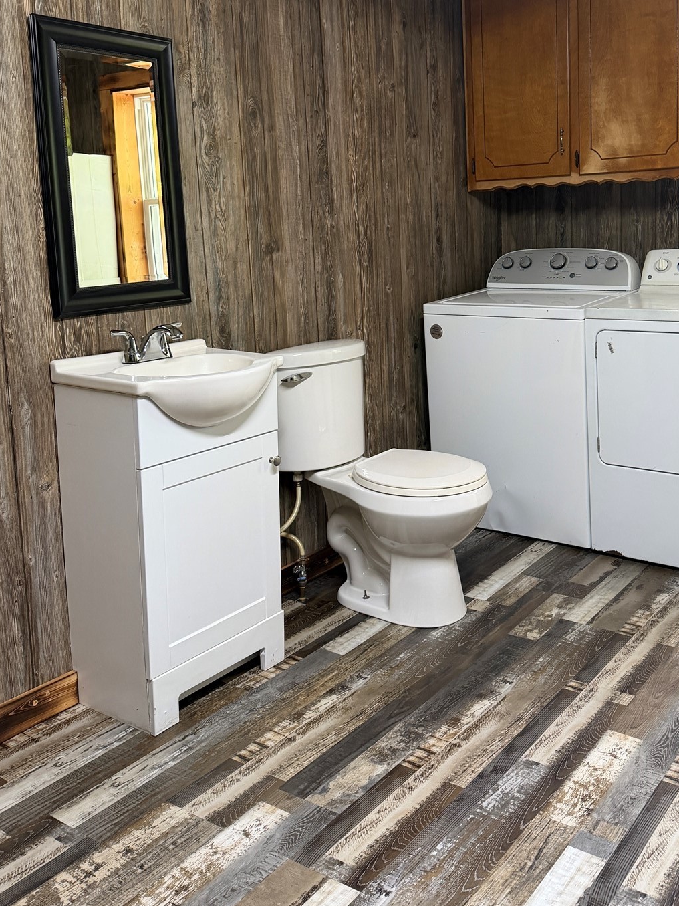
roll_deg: +1.7
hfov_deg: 41.3
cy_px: 320
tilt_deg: -7.1
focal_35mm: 34
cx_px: 448
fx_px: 889
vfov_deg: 53.2
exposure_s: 1/60
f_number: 1.78
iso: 200
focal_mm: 6.76
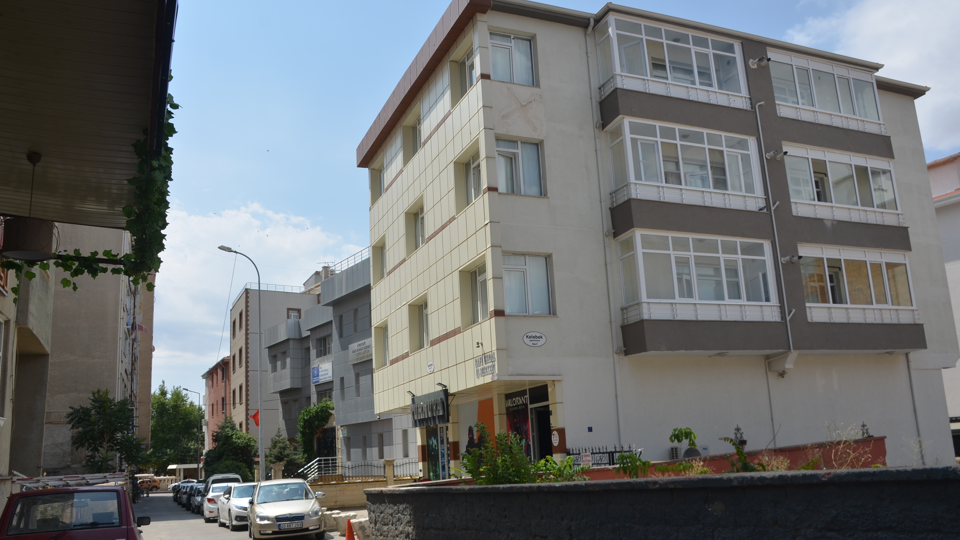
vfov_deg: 36.7
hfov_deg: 61.0
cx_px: 480
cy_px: 262
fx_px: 815
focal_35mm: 32
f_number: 9
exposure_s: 1/320
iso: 100
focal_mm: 20
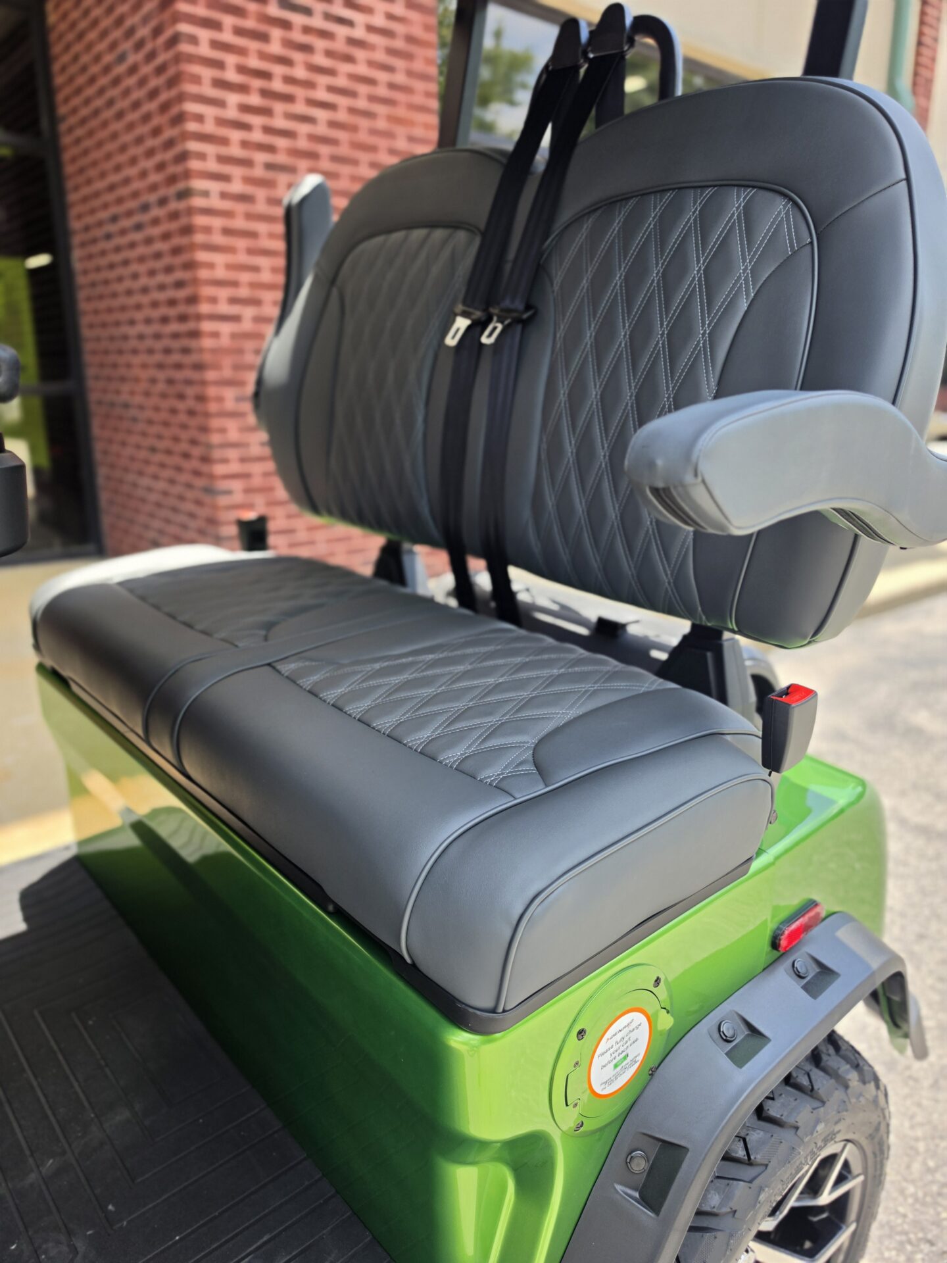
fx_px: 839
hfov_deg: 58.9
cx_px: 474
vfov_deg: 73.9
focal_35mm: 23
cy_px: 632
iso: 64
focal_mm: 6.5
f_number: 1.4
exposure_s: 1/1775
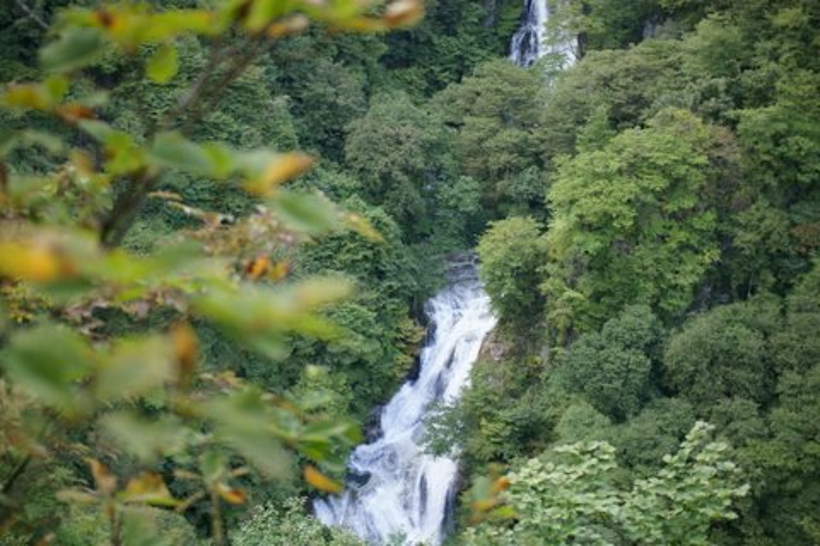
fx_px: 1025
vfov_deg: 29.9
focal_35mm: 45
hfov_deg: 43.6
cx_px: 410
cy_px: 273
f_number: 1.4
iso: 200
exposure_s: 1/400
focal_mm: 30
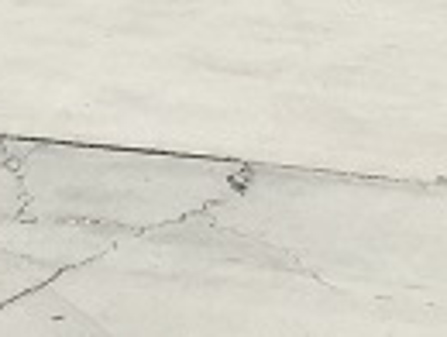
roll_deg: -0.8
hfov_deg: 8.8
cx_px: 76
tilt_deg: +5.4
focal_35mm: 223
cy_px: -588
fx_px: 2885
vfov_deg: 6.3
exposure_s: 1/2198
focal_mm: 4.15
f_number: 2.2
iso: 32
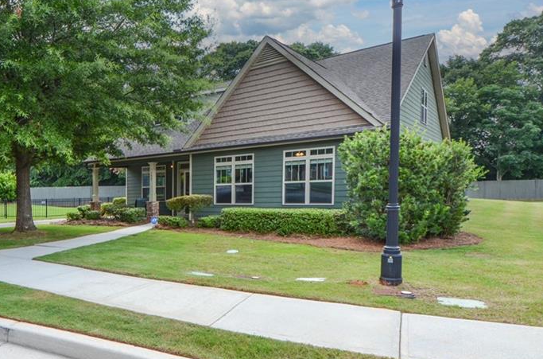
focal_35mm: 25
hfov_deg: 69.7
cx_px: 173
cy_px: 165
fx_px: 372
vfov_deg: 51.4
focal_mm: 11
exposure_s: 1/200
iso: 200
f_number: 7.1
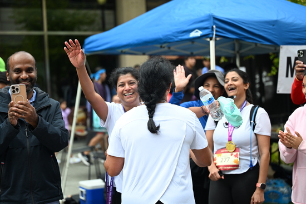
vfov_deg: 19.5
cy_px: 102
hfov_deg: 28.8
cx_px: 153
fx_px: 595
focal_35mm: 70
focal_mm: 70
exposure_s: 1/2000
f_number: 2.8
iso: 640
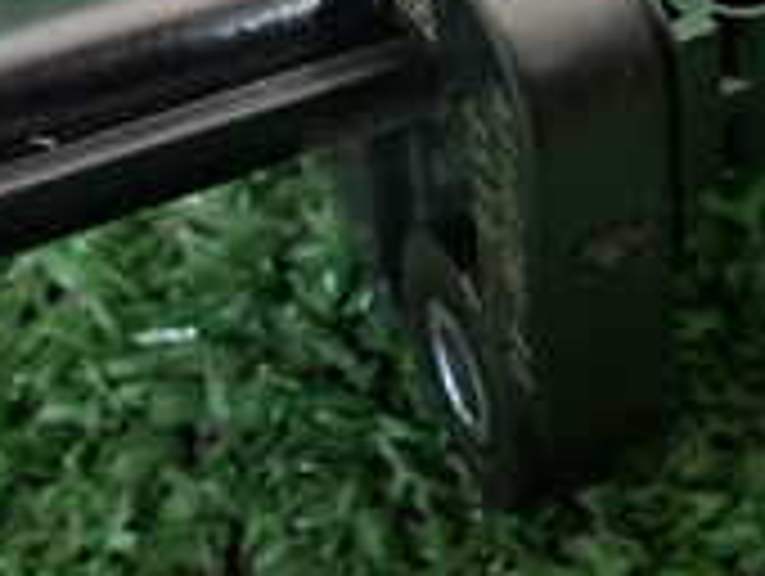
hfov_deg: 21.9
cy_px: -63
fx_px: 1948
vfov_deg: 16.3
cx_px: 644
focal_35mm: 88
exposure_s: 1/30
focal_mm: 4.5
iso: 400
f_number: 2
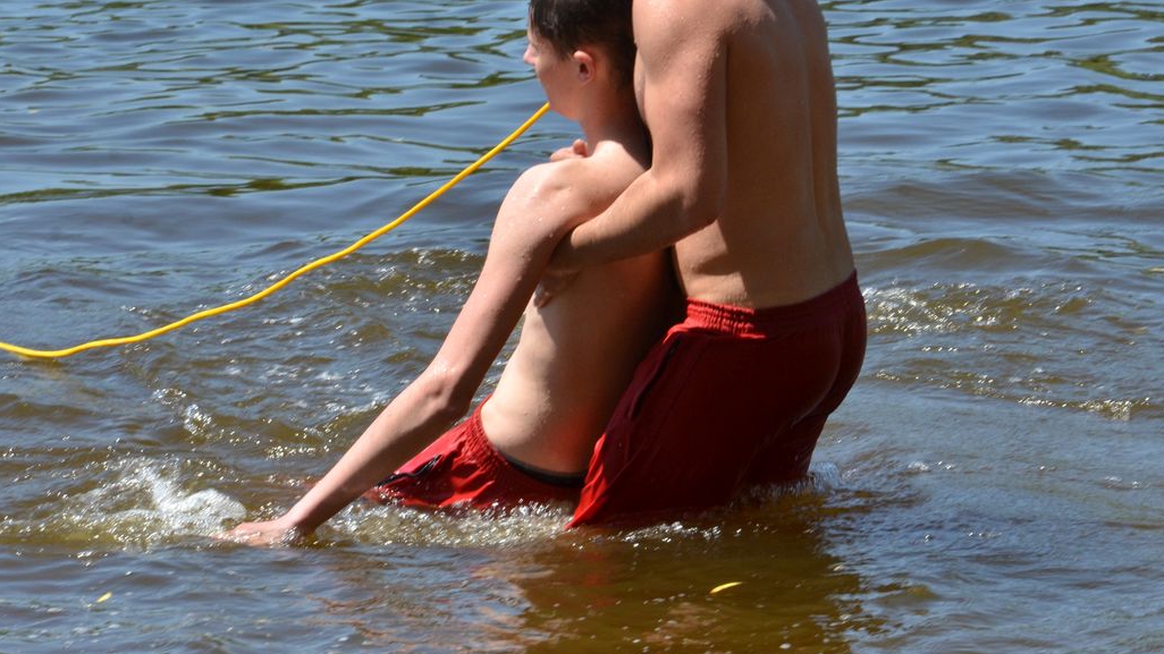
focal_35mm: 225
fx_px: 6935
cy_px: 180
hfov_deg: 9.6
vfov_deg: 5.4
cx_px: 665
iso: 400
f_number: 14
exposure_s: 1/320
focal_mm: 105
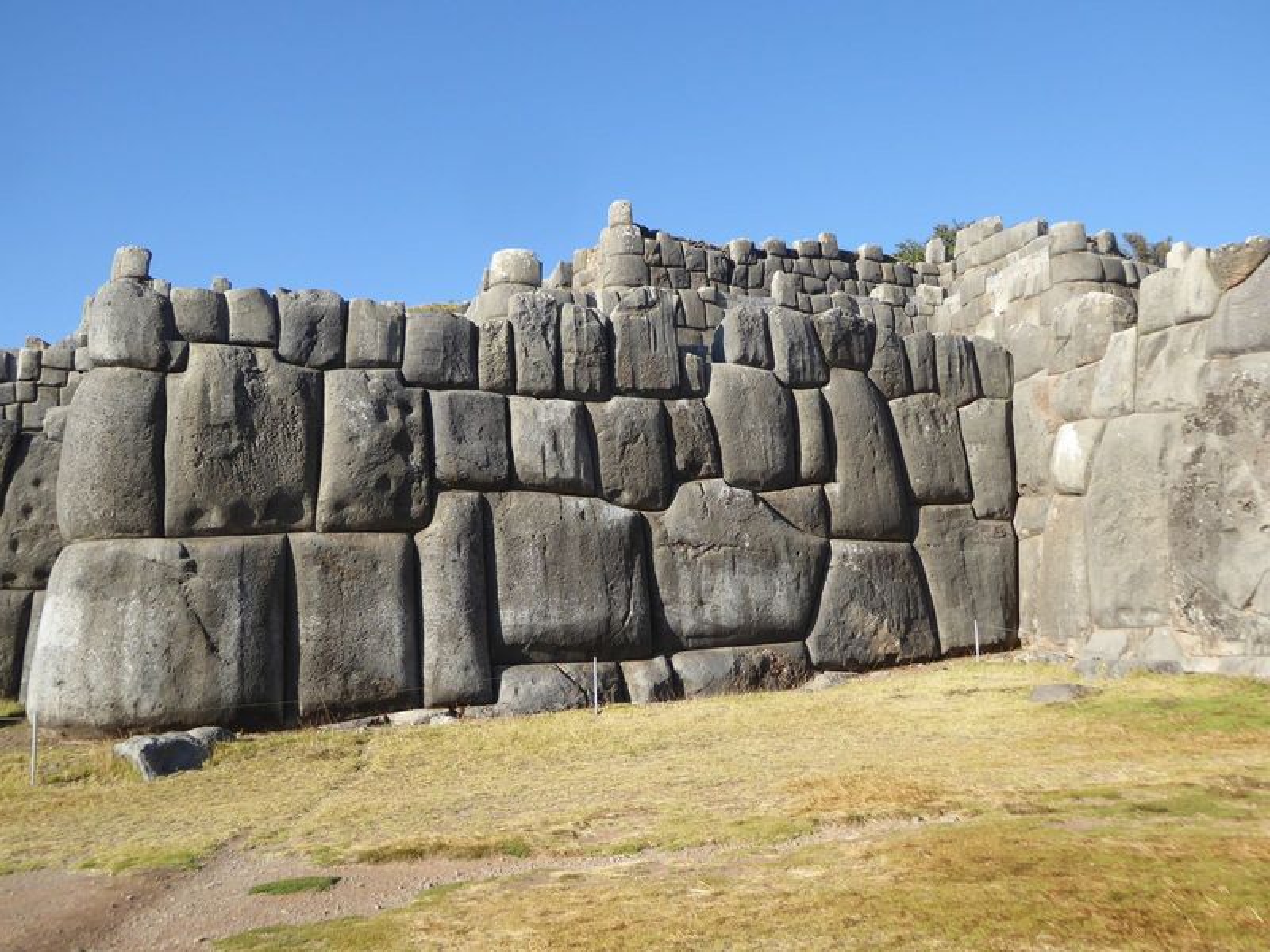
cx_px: 635
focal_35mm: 36
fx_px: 1321
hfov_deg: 51.4
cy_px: 476
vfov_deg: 39.7
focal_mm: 6.3
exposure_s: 1/400
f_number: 3.7
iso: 80
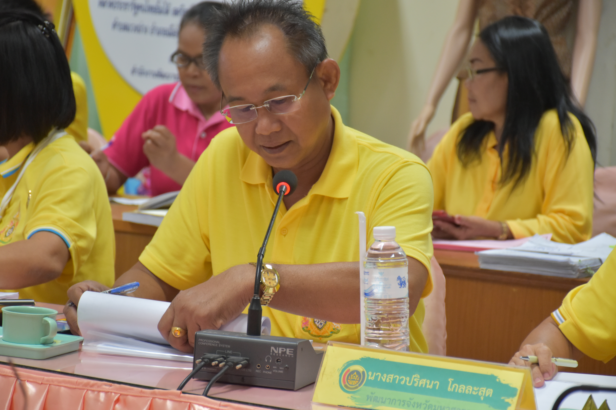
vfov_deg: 9.6
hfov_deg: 14.4
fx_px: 2438
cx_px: 308
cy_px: 205
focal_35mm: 142
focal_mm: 95
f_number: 5.3
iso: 1100
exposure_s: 1/60
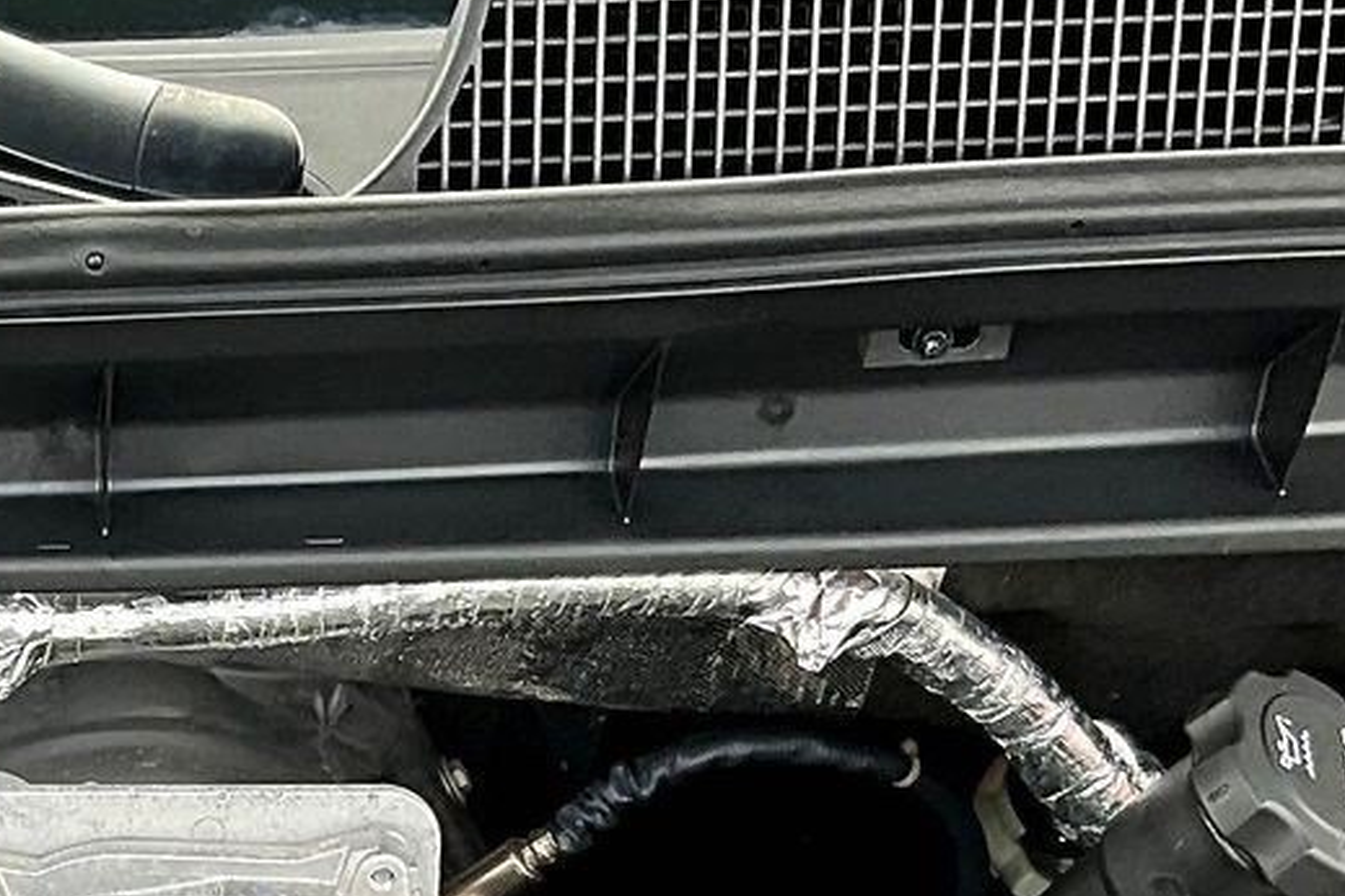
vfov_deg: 13.6
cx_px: -75
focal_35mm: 93
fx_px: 3474
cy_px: 1429
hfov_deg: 21.0
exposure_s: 1/135
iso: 32
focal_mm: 3
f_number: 1.8
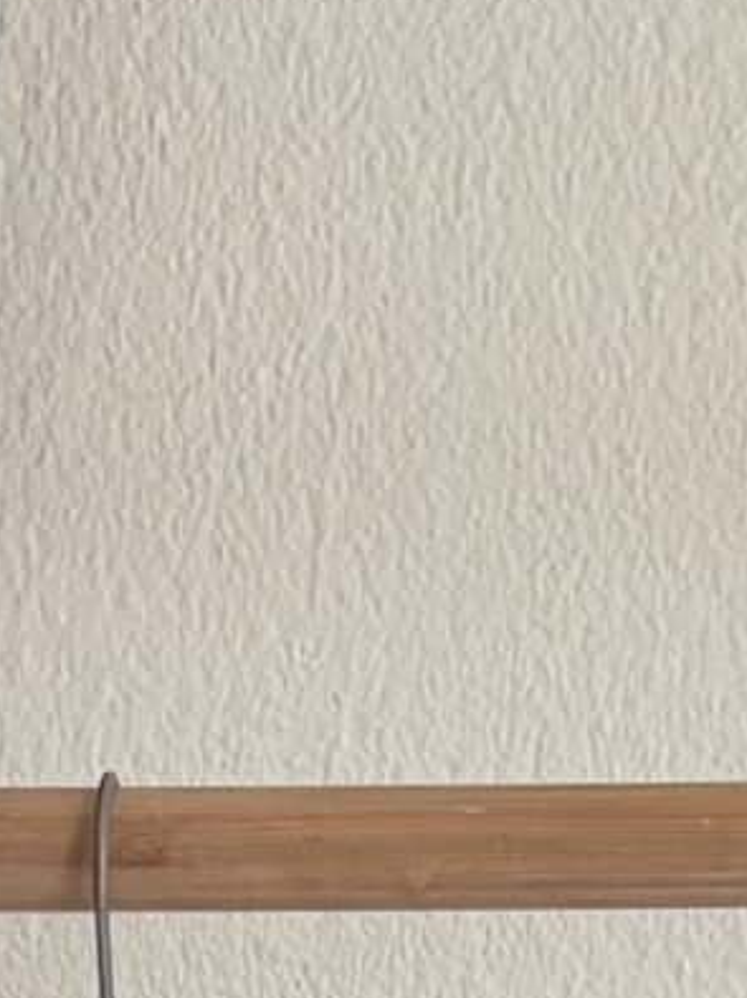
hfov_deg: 9.5
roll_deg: -0.3
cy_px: 1988
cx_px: 61
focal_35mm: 156
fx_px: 4493
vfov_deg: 11.4
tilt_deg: -3.7
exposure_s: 1/58
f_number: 1.78
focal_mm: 6.76
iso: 800
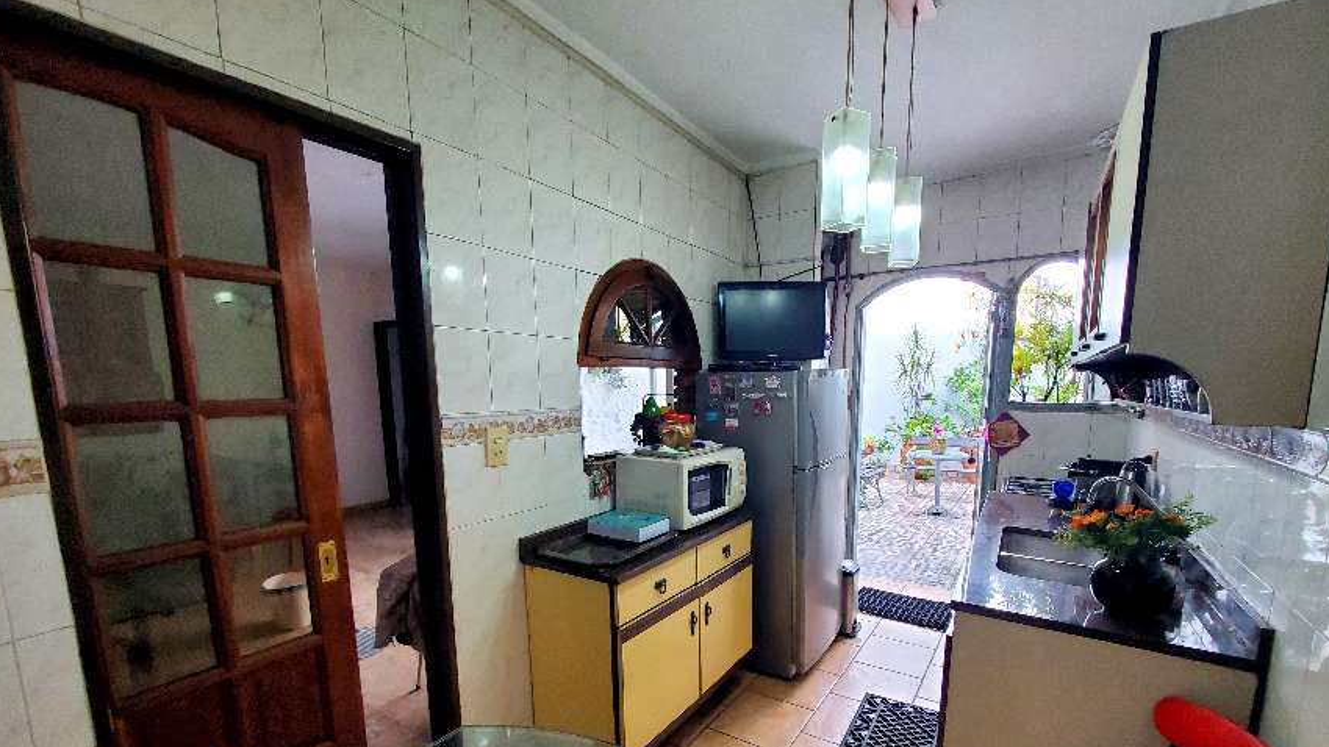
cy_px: 462
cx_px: 688
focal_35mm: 15
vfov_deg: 69.5
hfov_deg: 103.0
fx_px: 529
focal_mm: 1.8
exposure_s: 1/50
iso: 160
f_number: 2.2
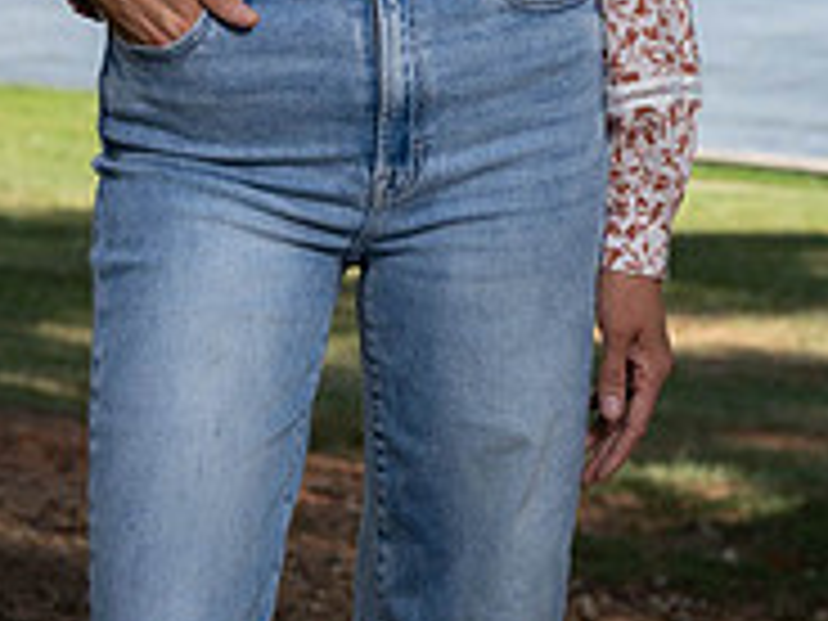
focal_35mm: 200
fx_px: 4784
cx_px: 369
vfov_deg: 7.3
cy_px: -279
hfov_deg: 9.9
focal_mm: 85
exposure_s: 1/160
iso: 100
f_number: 6.3
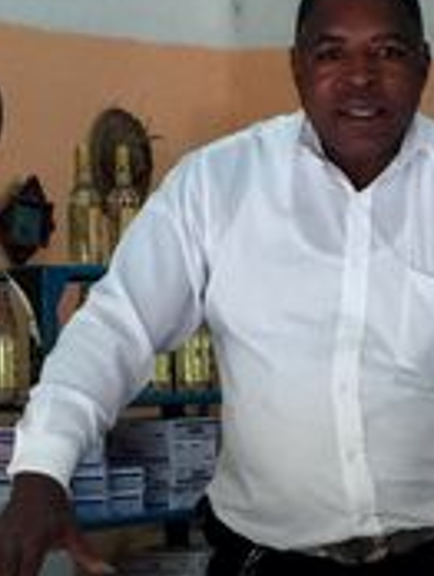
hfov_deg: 10.5
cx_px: 234
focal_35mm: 141
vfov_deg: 13.9
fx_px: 2351
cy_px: 475
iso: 50
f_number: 2.2
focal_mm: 4.15
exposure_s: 1/30
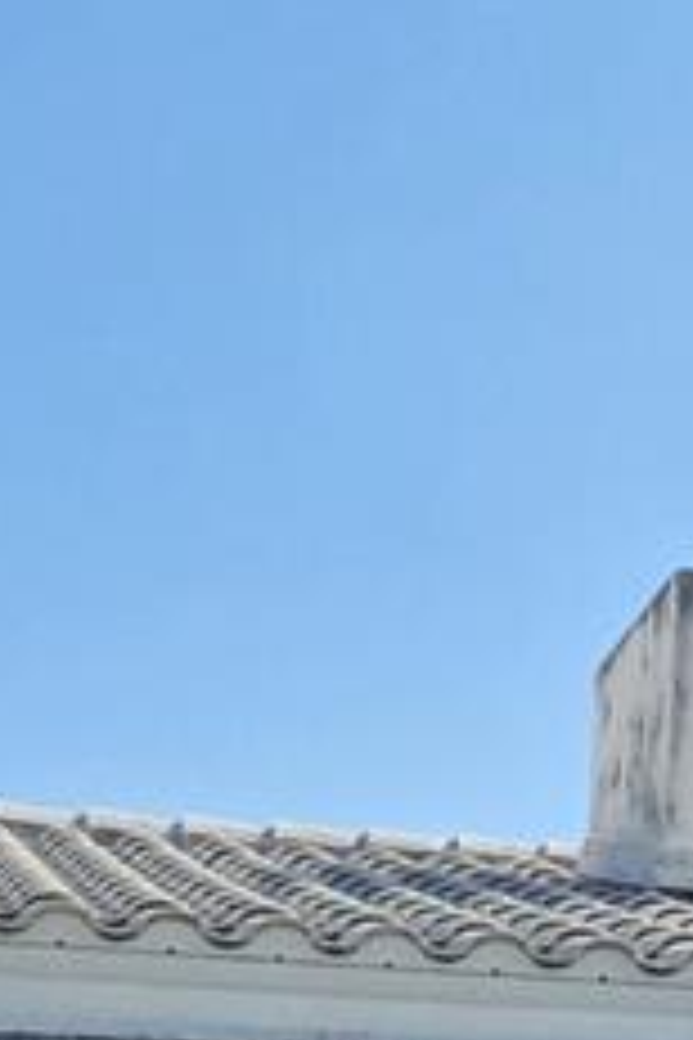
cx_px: 198
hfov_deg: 11.0
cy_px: 1832
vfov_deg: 14.6
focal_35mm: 124
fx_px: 3580
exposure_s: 1/1614
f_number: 1.8
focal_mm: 5.4
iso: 25
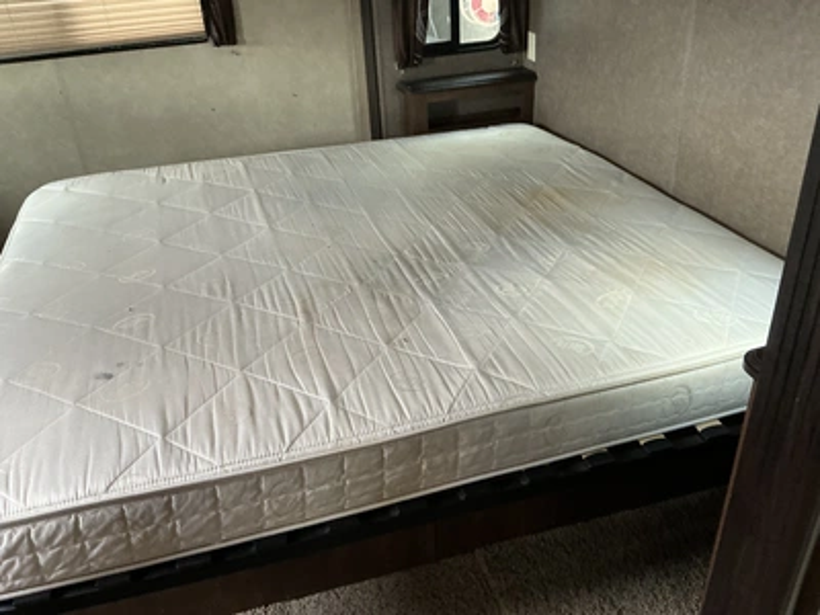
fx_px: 663
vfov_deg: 49.7
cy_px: 308
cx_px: 410
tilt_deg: -28.9
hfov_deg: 63.4
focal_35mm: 28
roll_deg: +3.0
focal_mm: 3
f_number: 1.8
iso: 250
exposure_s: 1/60
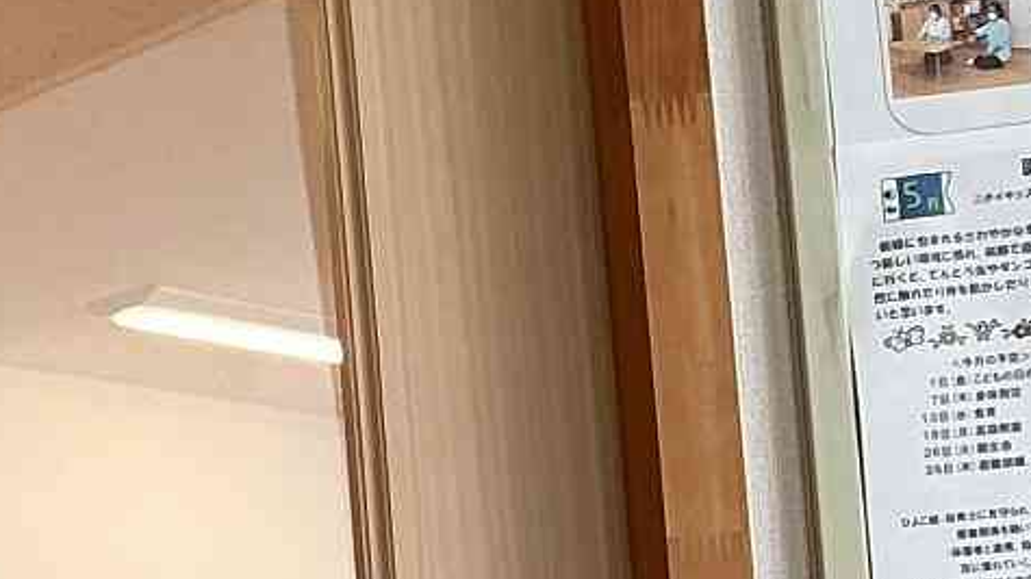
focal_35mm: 133
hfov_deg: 13.8
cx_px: -985
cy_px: 1390
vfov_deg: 8.4
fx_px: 3635
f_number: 1.8
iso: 25
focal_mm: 3
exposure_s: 1/120
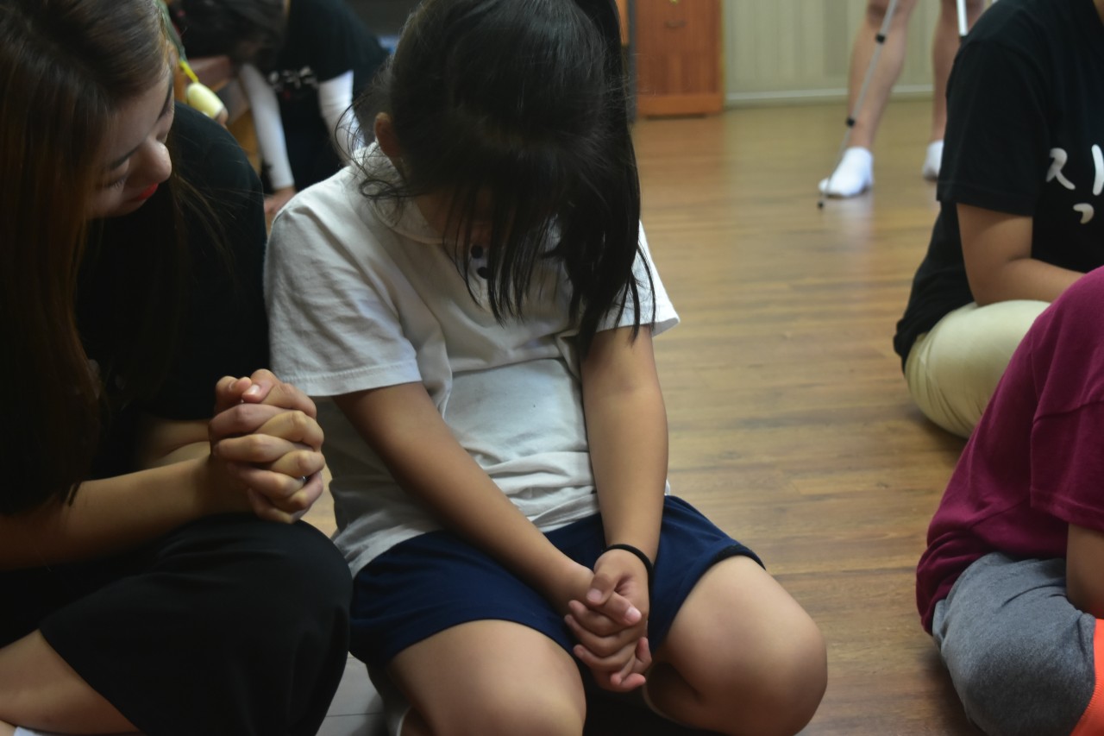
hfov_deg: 31.9
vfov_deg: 21.6
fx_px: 1932
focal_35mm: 63
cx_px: 552
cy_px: 368
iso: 1250
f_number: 5
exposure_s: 1/80
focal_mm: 42
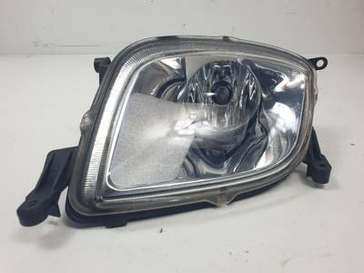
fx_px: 273
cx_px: 182
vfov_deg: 53.1
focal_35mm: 26
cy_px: 136
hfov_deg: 67.3
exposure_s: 1/260
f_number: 2.4
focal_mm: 4.3
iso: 50
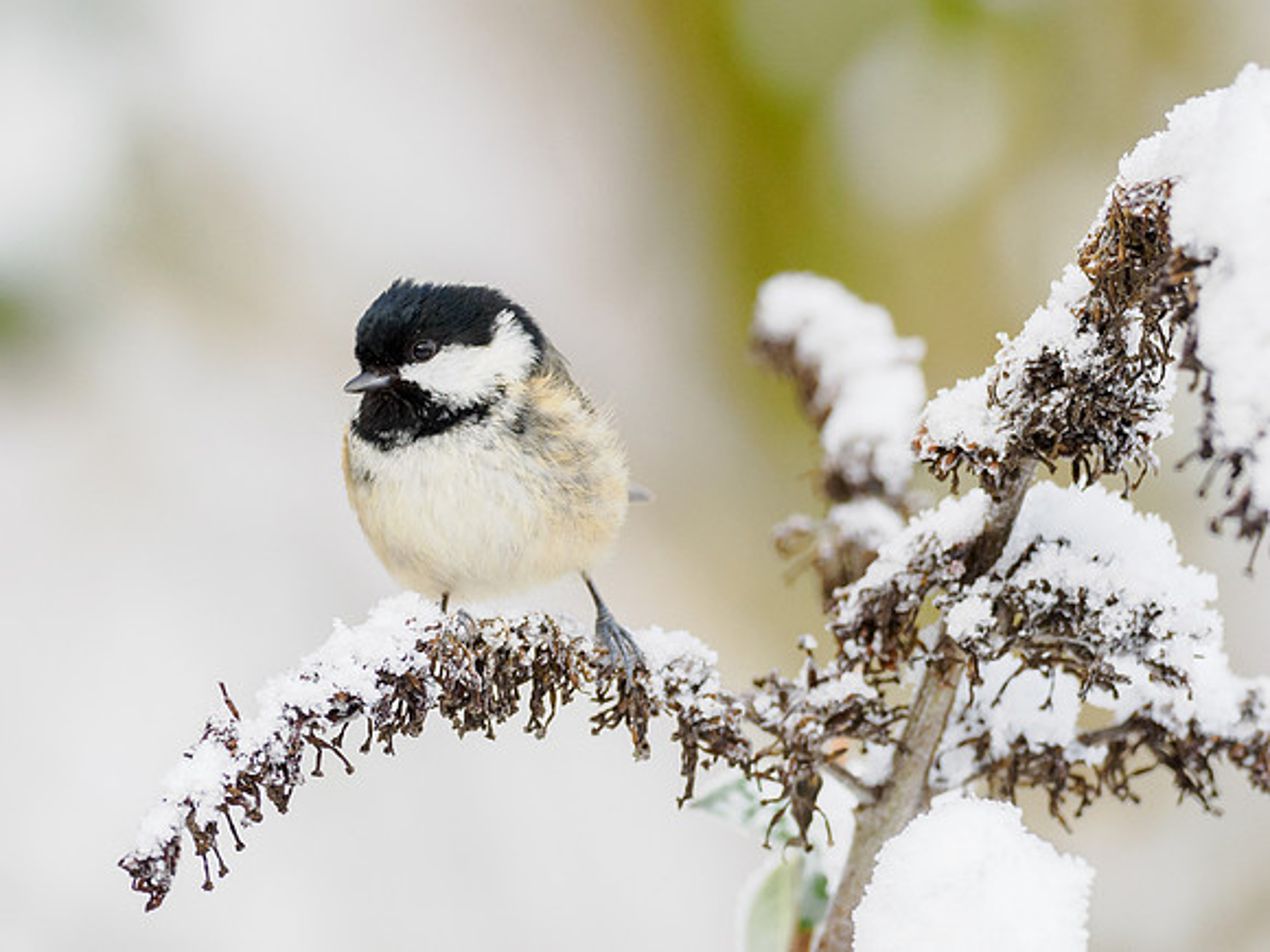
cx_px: 385
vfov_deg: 1.8
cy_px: 289
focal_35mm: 837
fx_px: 30719
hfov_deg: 2.4
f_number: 4
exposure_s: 1/800
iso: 1250
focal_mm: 300
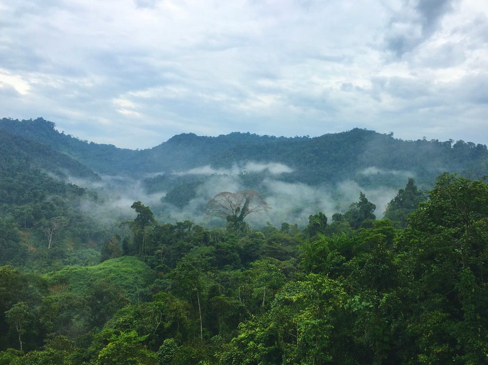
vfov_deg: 38.6
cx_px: 282
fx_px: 521
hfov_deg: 50.0
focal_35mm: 37
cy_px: 196
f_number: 2.2
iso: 25
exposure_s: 1/206
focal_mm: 4.15
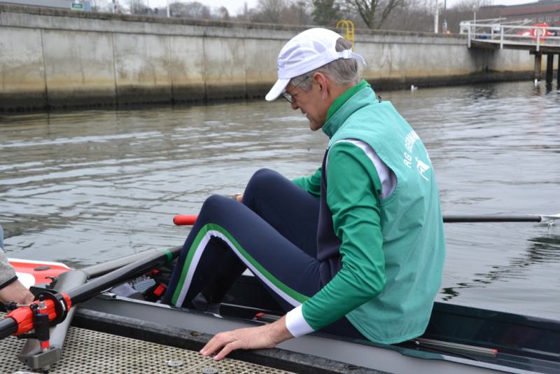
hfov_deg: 37.8
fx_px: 817
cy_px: 187
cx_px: 280
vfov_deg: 25.8
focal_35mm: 52
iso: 800
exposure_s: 1/320
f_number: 9
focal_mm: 35
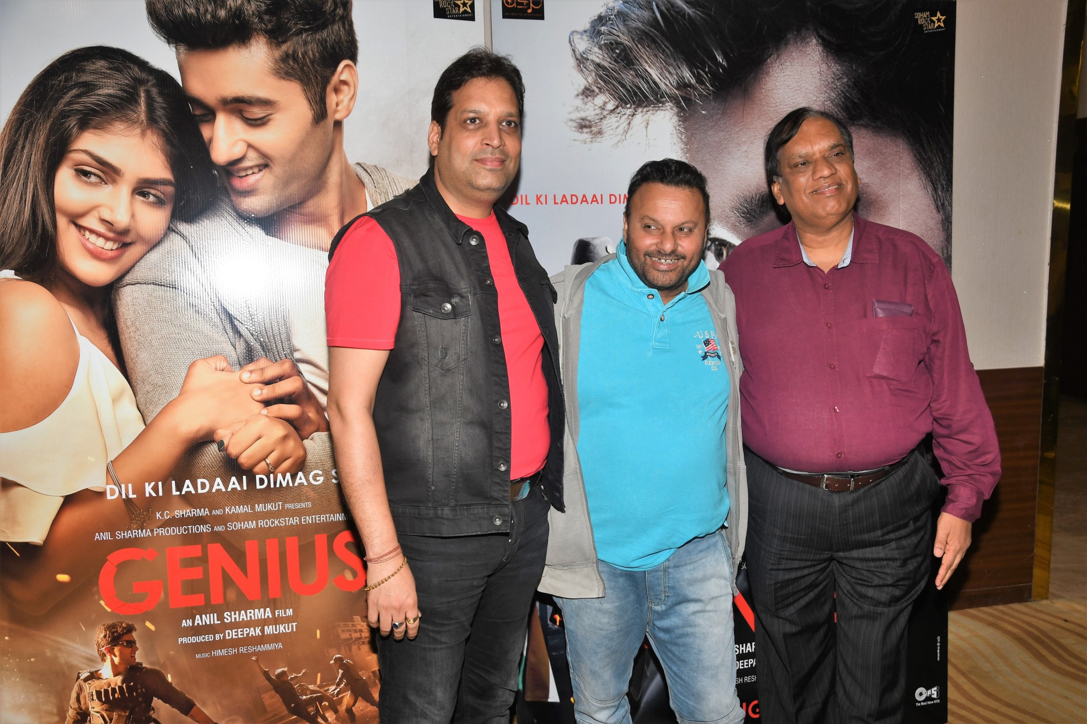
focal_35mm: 36
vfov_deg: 36.9
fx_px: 1087
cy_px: 362
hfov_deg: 53.1
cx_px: 544
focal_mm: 24
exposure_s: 1/250
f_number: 5
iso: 320
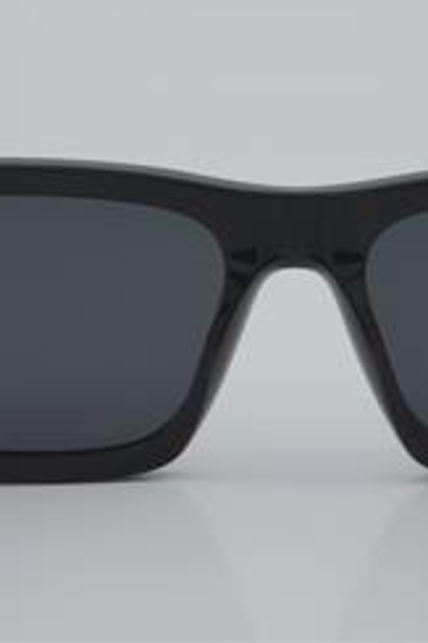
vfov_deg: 15.2
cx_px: 294
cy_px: 297
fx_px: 2407
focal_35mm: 135
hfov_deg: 10.1
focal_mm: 55
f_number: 32
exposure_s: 1/4
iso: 100
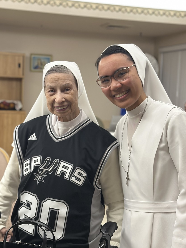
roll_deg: -3.1
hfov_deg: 24.0
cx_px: 88
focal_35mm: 61
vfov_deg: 31.7
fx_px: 437
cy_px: 134
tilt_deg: -6.5
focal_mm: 6.86
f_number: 1.78
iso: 320
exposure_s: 1/40
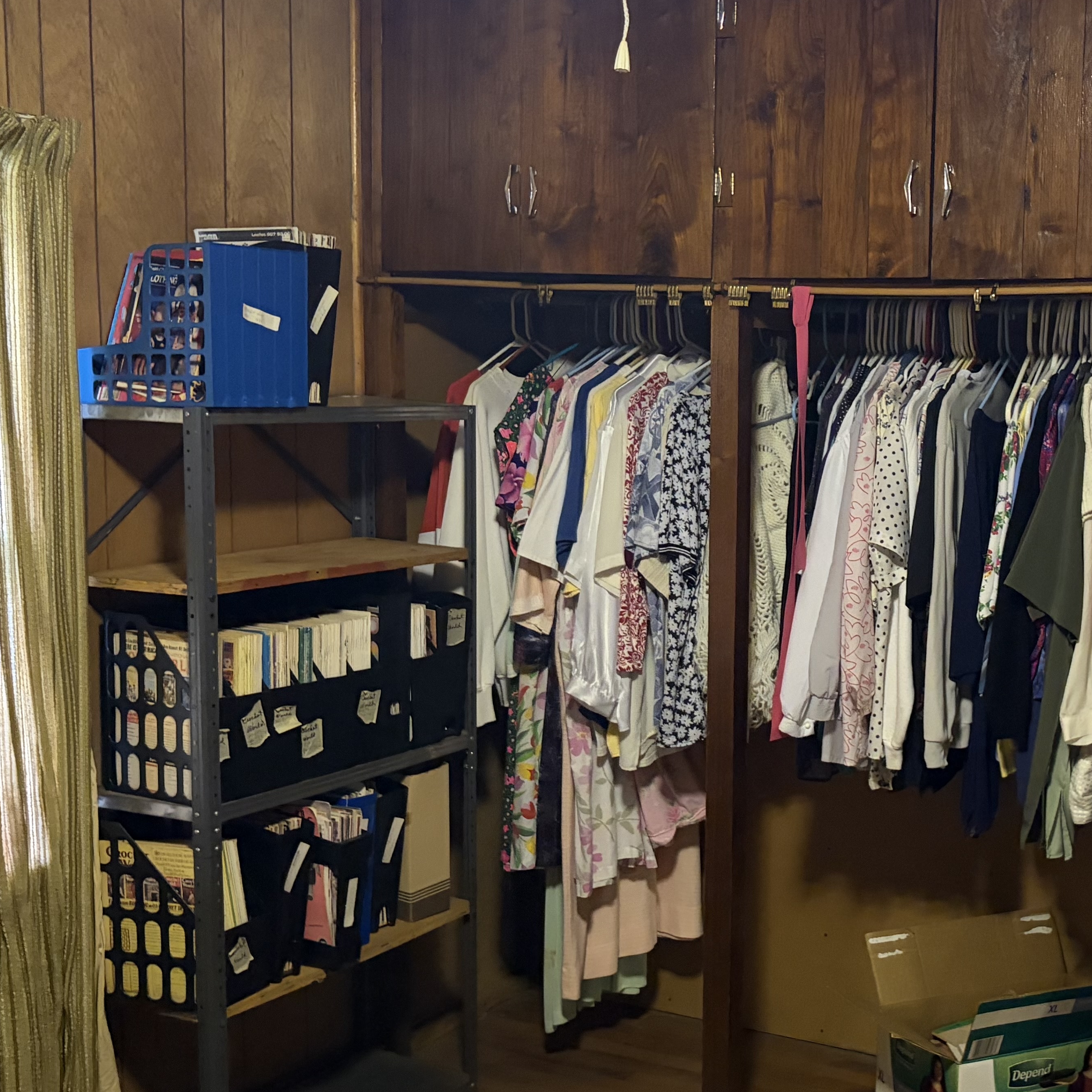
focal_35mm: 49
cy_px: 563
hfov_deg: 33.7
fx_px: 1749
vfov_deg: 34.7
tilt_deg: -4.8
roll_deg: -0.4
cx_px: 860
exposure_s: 1/30
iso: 640
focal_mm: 5.96
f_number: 1.6
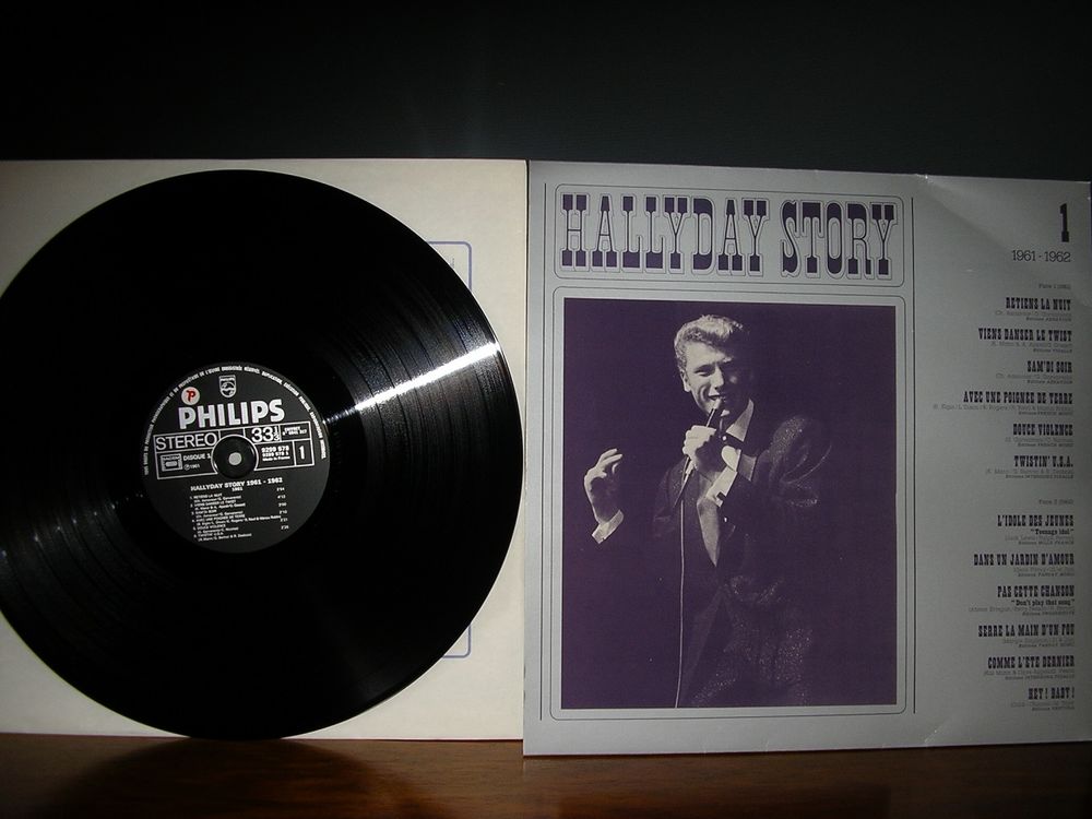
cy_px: 410
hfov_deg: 49.0
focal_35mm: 38
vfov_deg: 37.7
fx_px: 1199
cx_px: 546
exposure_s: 1/60
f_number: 2.9
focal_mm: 5.8
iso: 50
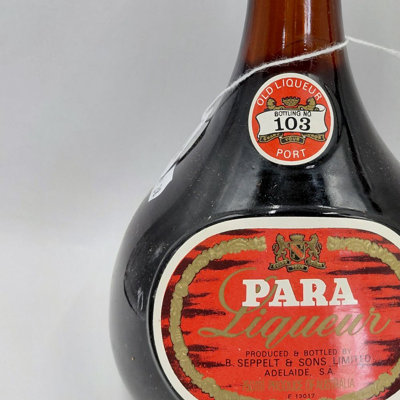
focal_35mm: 45
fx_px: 588
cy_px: 121
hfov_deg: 36.9
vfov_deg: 37.0
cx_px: 287
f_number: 1.8
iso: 160
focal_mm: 4.69
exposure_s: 1/100
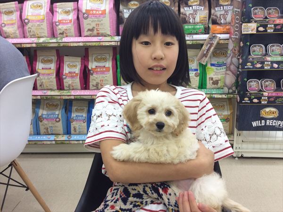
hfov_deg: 56.9
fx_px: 261
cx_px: 142
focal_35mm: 32
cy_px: 106
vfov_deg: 44.0
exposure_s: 1/24
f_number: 2.4
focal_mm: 3.3
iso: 50
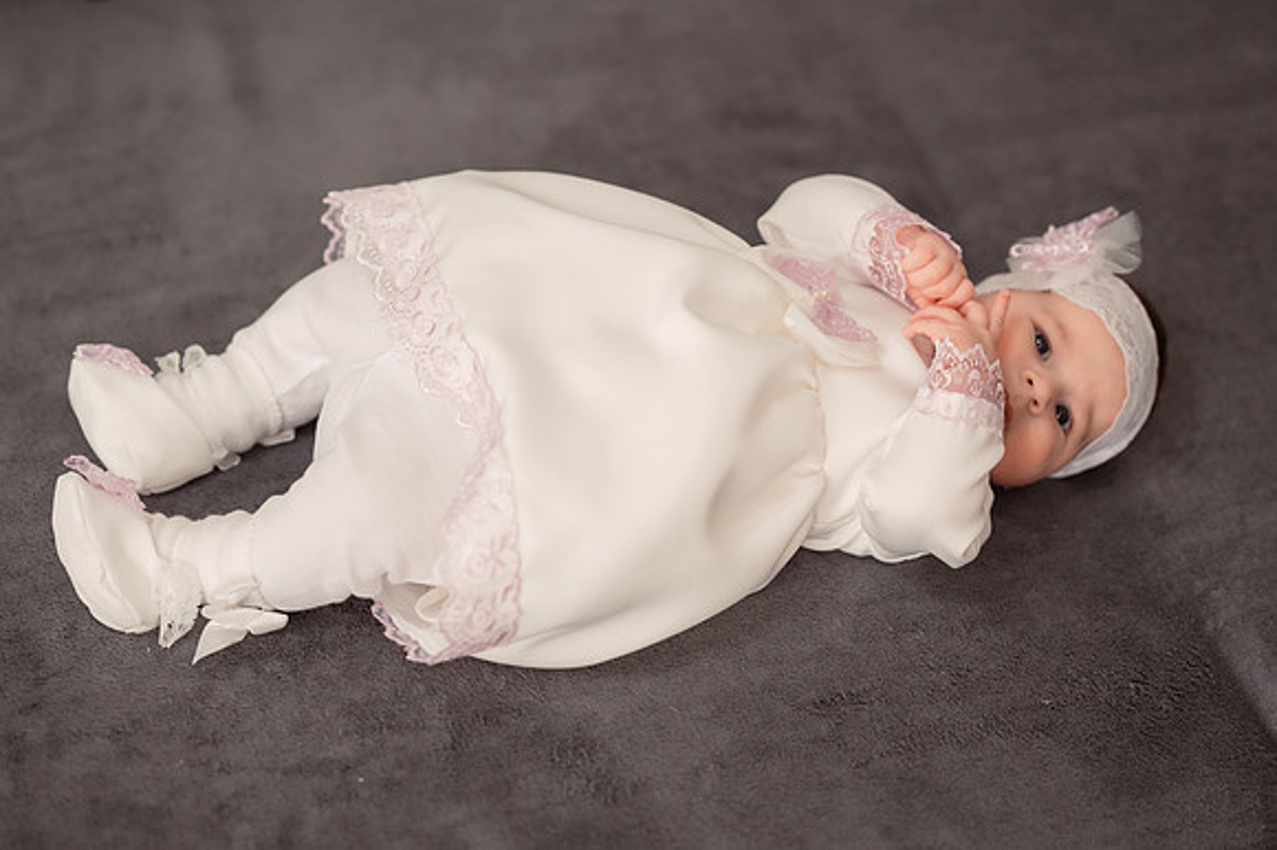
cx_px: 662
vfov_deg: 15.0
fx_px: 3219
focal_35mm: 91
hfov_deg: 22.4
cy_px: 453
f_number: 2.2
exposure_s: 1/160
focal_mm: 85
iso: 1600
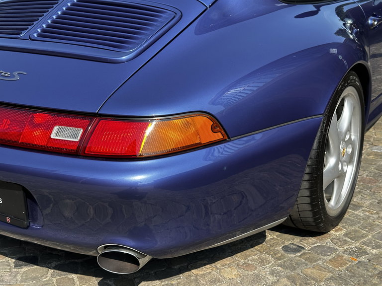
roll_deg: -1.8
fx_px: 530
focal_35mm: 48
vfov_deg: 30.3
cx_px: 191
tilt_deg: -17.7
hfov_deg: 39.7
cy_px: 143
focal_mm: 6.86
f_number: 1.78
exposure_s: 1/1541
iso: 64
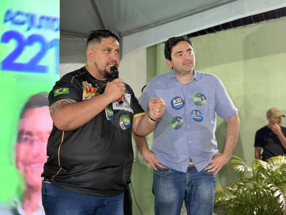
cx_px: 143
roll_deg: +0.3
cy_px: 108
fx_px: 397
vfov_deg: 30.3
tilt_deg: +2.3
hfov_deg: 39.7
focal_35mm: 48
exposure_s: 1/60
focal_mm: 6.76
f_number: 1.78
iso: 125
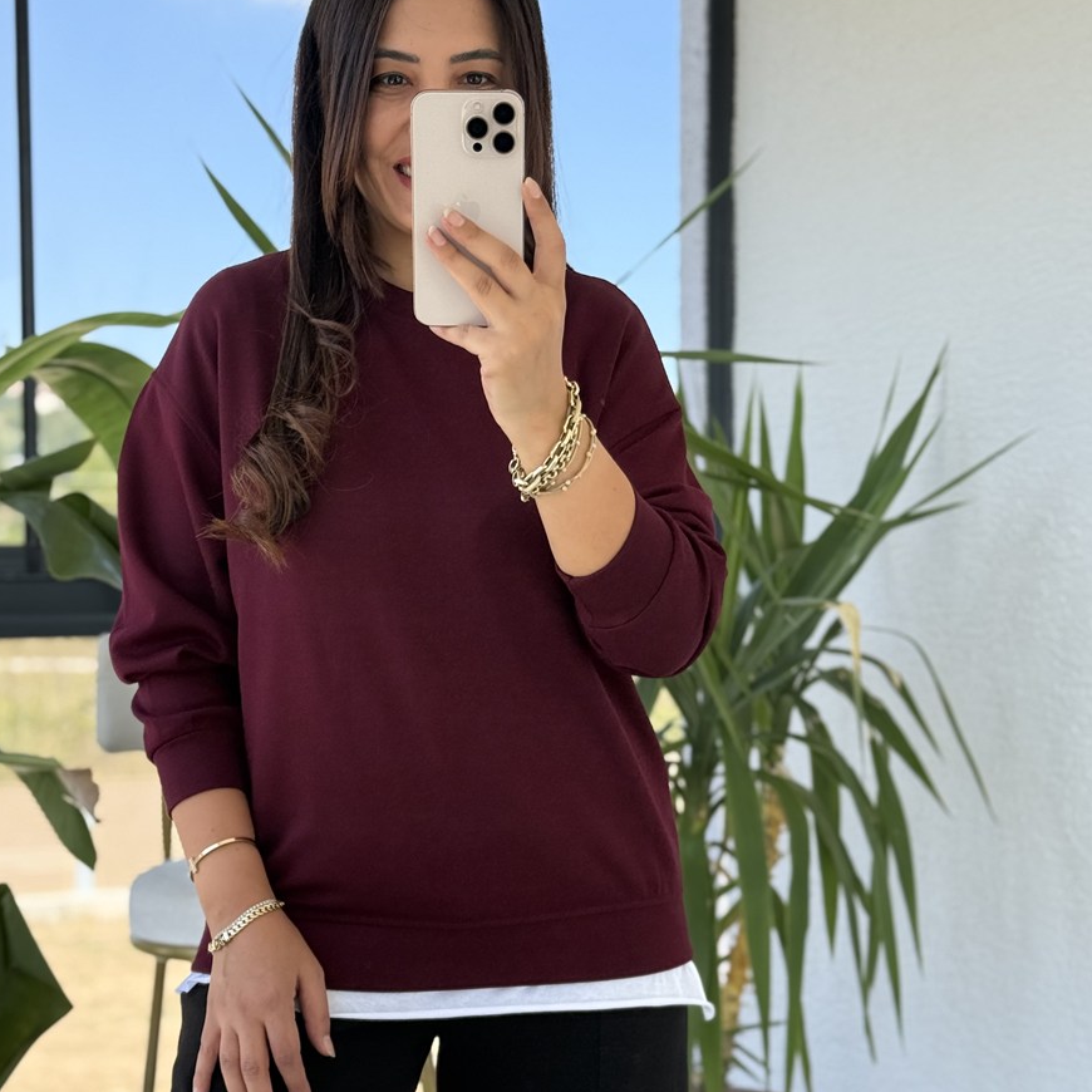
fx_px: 2320
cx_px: 516
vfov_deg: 26.5
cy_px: 607
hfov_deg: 26.5
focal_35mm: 65
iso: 100
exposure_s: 1/669
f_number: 1.78
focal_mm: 6.76
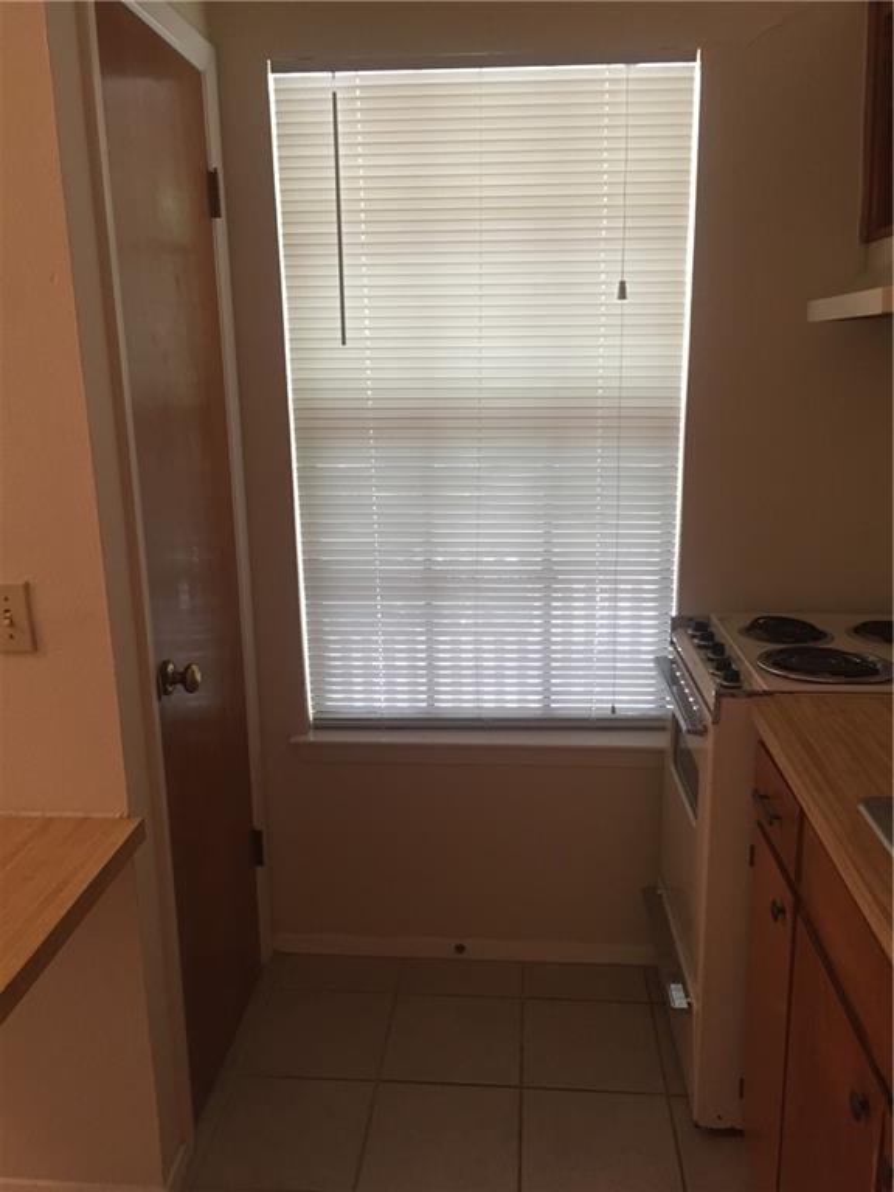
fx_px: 999
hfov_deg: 48.2
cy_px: 596
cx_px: 447
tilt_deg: -14.3
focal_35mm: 29
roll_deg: +2.1
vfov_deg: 61.7
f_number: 2.2
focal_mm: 4.15
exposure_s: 1/30
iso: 100
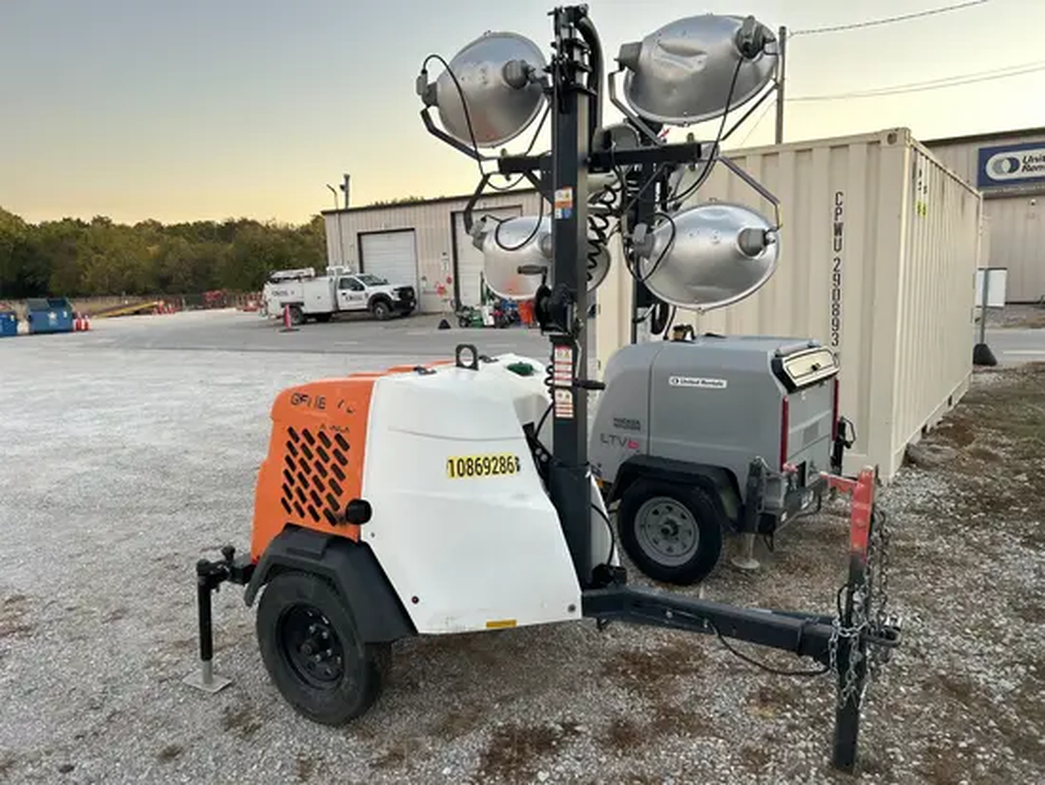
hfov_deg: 67.3
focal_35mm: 26
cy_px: 392
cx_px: 522
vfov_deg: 53.1
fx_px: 785
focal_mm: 5.7
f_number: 1.5
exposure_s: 1/121
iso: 80
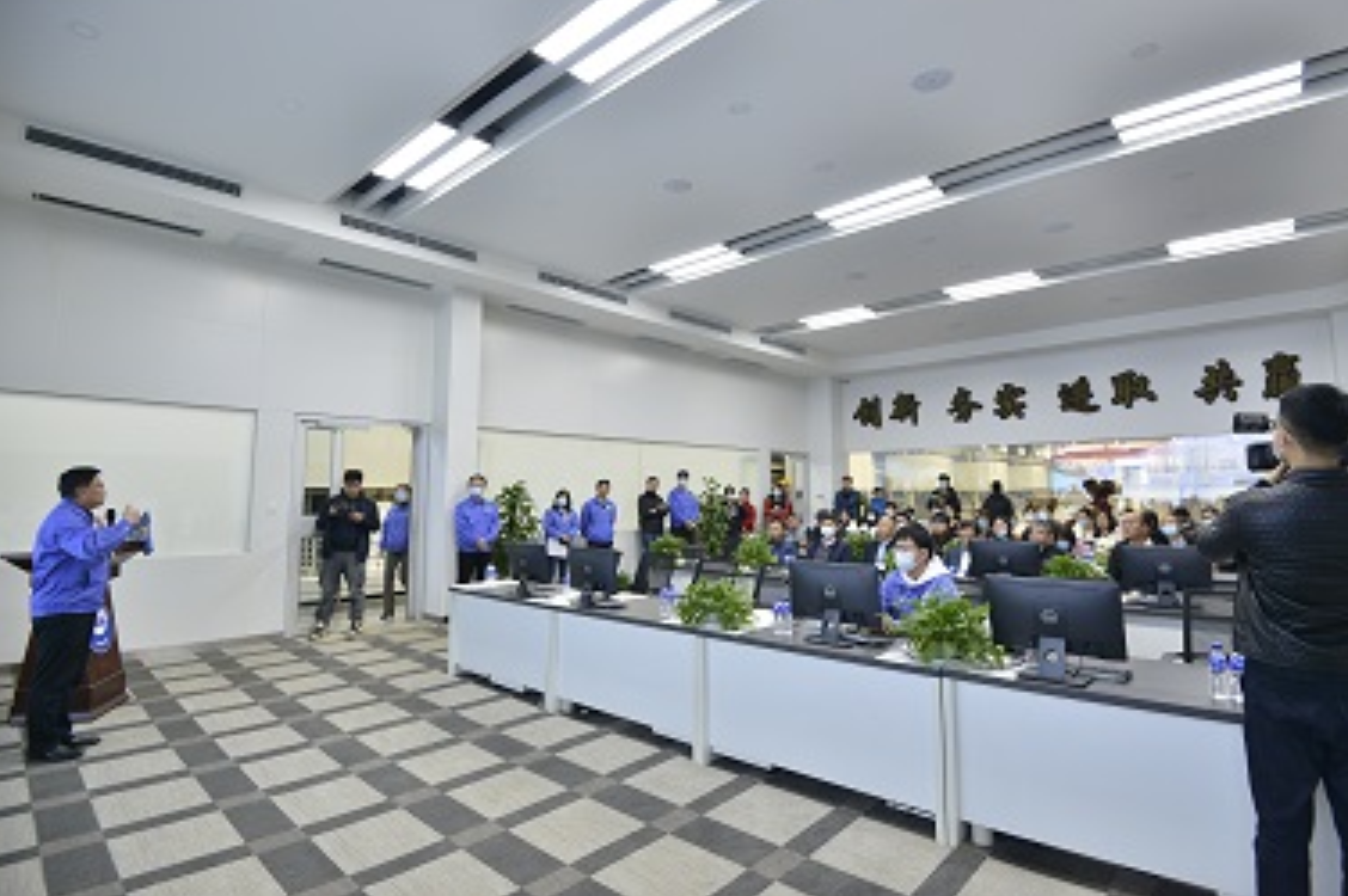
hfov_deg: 93.3
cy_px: 423
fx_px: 636
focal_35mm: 17
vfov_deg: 70.3
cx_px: 706
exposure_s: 1/100
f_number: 4.5
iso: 1250
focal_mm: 16
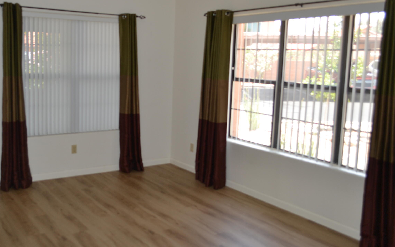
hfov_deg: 53.4
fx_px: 388
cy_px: 102
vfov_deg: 35.2
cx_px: 149
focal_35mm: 36
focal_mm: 18
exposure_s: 1/125
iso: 140
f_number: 4
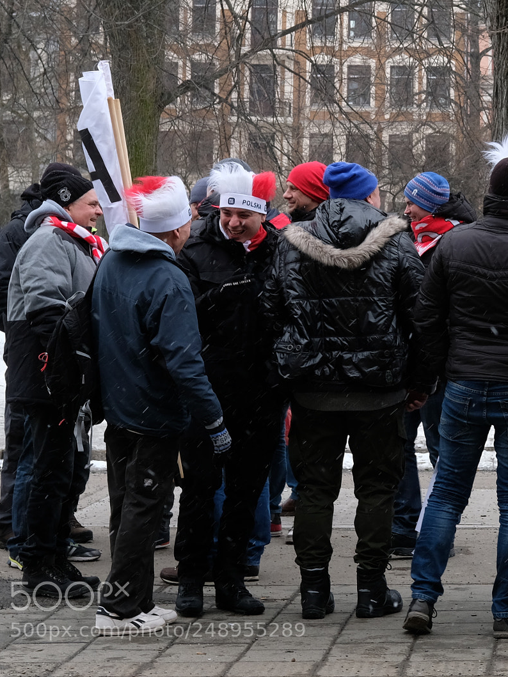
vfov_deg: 25.3
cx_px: 482
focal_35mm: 77
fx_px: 1507
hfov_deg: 18.7
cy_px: 339
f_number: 8
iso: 500
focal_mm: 35
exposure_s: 1/125
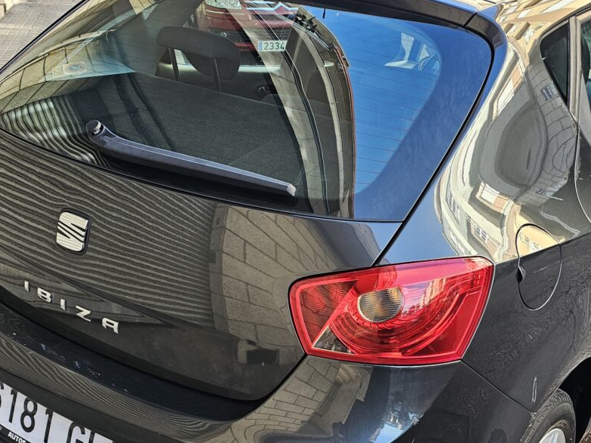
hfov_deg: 40.4
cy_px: 288
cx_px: 334
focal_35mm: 47
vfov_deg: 30.7
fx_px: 802
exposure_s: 1/100
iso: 40
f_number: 1.7
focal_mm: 6.3
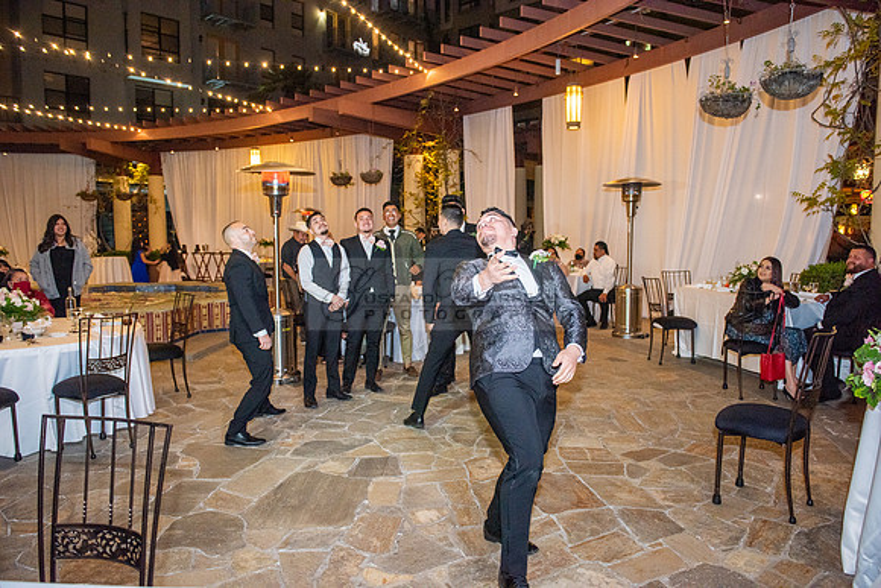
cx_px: 440
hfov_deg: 73.7
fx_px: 587
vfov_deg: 53.2
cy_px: 294
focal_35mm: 24
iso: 1600
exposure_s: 1/160
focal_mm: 24
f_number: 4
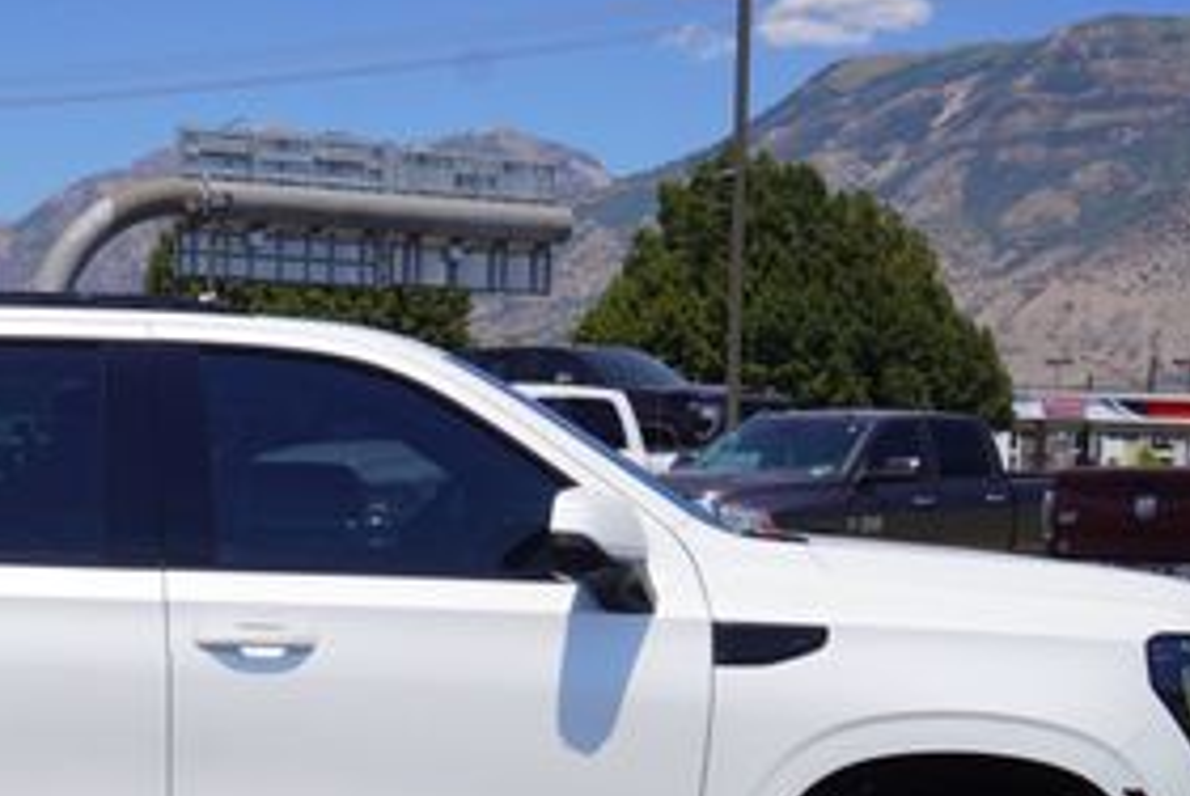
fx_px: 3049
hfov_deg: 21.6
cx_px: 131
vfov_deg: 14.5
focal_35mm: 92
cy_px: 864
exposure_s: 1/250
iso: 100
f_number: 11
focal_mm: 27
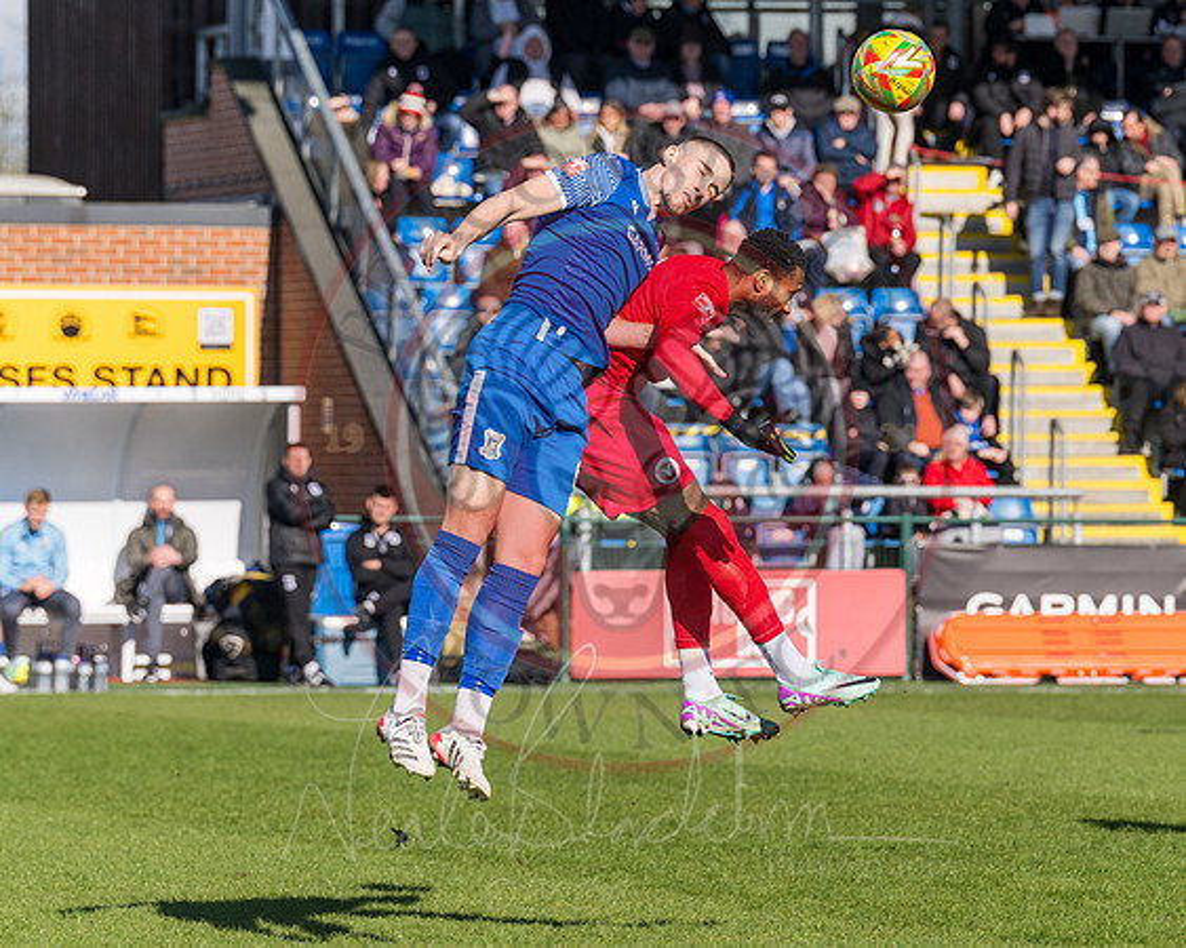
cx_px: 728
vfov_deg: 5.7
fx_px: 9505
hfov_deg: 7.1
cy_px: 410
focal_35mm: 271
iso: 100
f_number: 4
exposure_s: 1/2500
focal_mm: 125
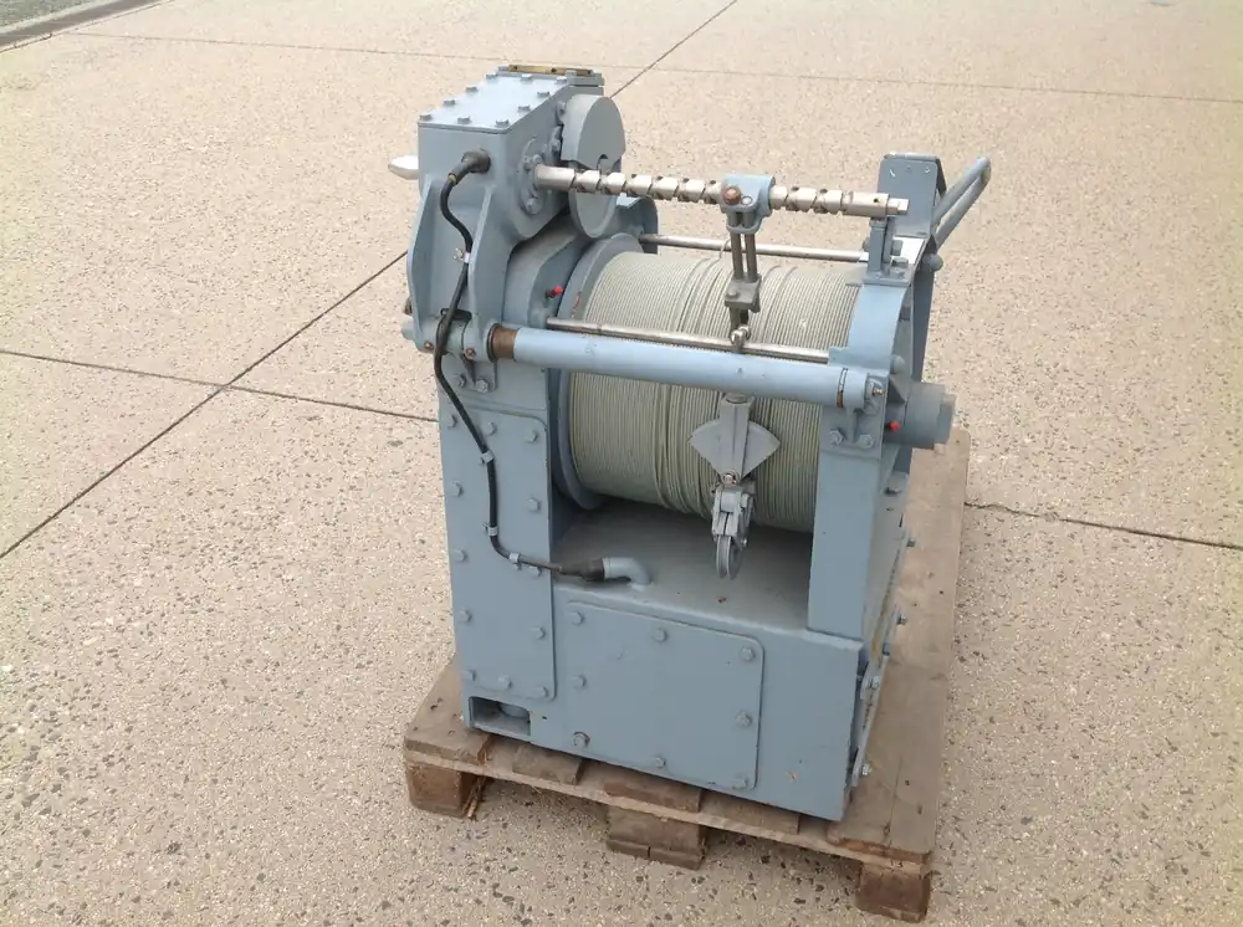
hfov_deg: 52.7
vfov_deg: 40.6
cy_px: 464
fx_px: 1254
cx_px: 622
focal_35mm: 35
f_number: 2.4
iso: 50
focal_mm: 4.28
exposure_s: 1/378
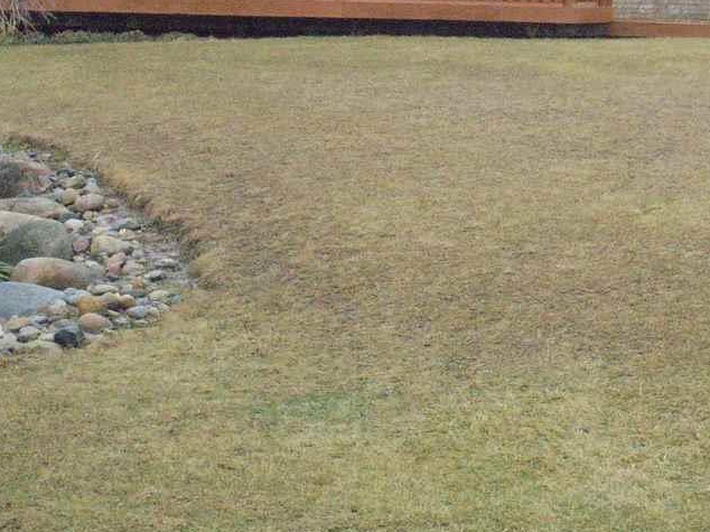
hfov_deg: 19.7
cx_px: 521
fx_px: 2030
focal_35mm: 99
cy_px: 25
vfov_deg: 14.7
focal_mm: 8.9
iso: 800
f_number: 4.8
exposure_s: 1/160
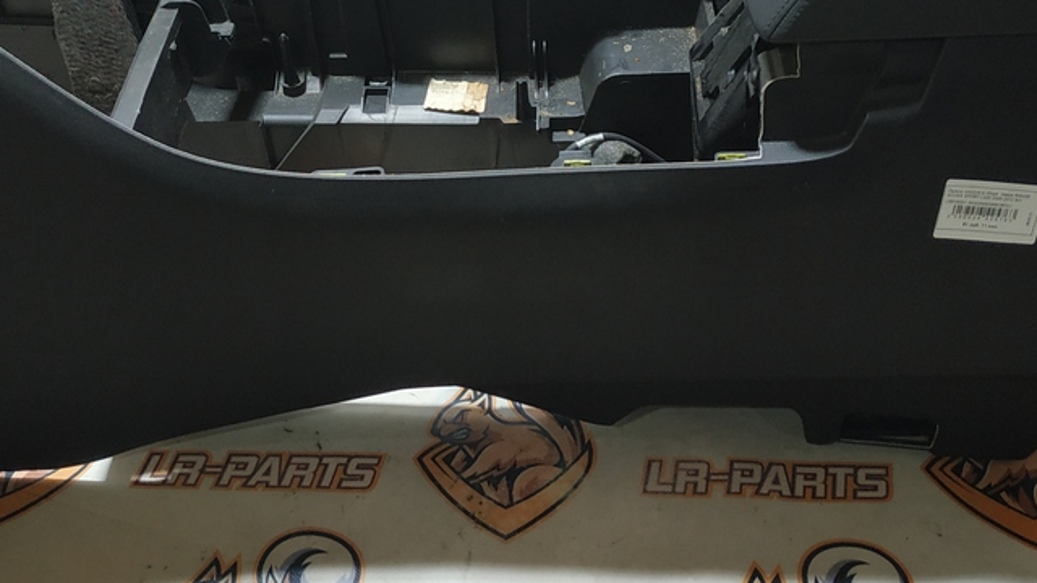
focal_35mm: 49
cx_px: 439
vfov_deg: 23.7
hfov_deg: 42.0
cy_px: 50
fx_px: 1347
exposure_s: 1/50
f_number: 1.9
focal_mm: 3.94
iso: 200
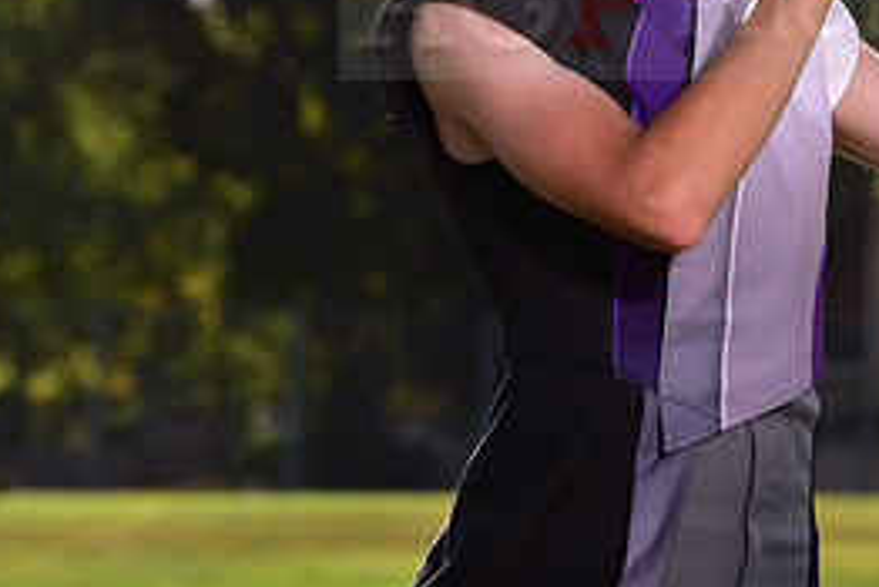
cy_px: -18
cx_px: 902
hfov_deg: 6.4
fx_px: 7842
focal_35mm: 321
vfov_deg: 4.3
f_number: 6.3
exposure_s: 1/250
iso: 80
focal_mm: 145
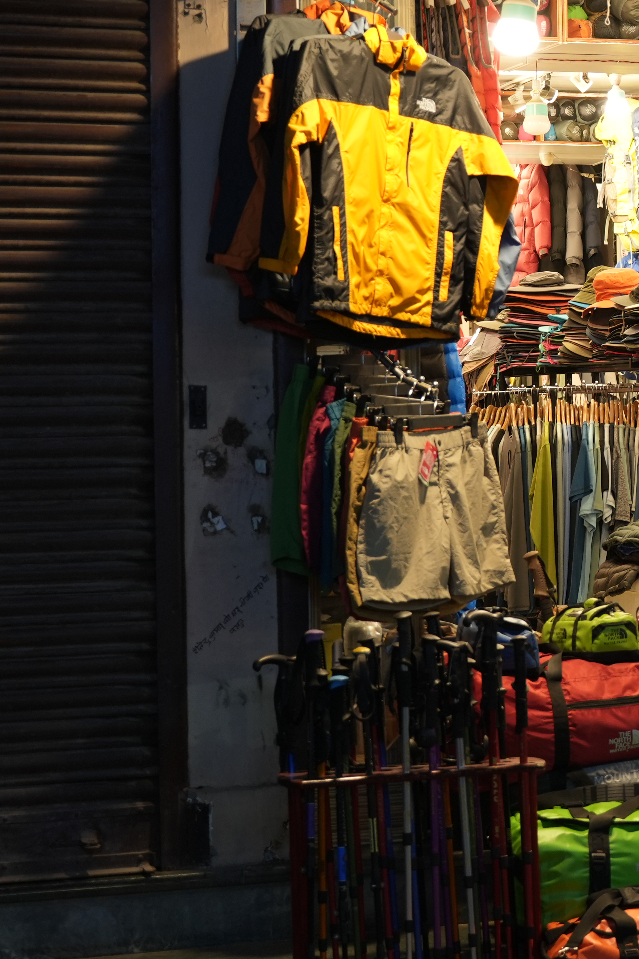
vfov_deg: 18.5
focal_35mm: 110
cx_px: 979
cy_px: 325
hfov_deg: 11.9
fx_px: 2929
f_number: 4
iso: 640
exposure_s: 1/50
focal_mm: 47
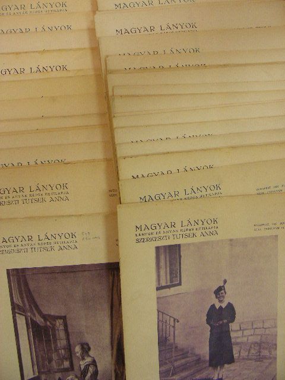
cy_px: 190
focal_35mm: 38
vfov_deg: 49.0
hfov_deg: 37.7
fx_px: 417
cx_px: 142
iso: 196
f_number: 3.5
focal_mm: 6.3
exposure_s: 1/31
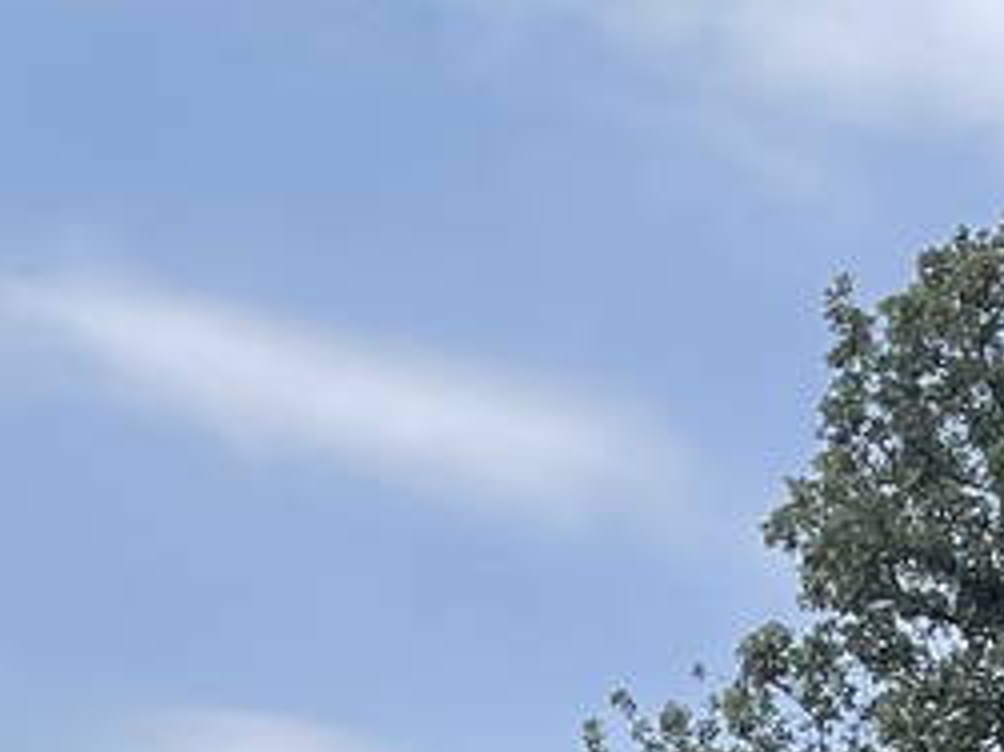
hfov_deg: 13.3
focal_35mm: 149
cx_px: 508
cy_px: 1552
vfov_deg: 9.3
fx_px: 4320
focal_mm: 5.1
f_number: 1.6
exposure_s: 1/4049
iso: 32
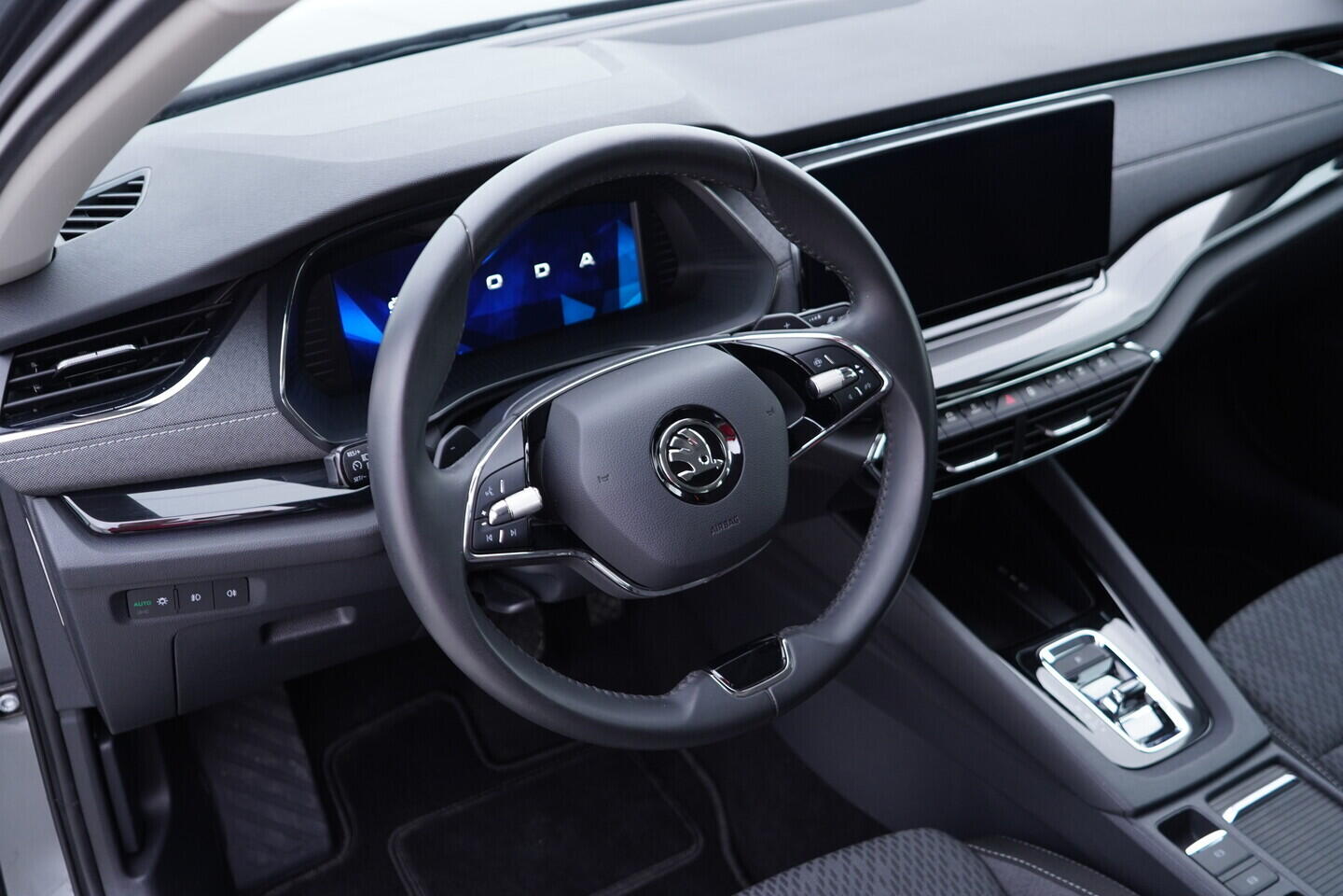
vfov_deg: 36.9
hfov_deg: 53.1
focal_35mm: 36
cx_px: 672
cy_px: 448
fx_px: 1343
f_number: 2.8
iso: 250
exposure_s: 1/40
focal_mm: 24
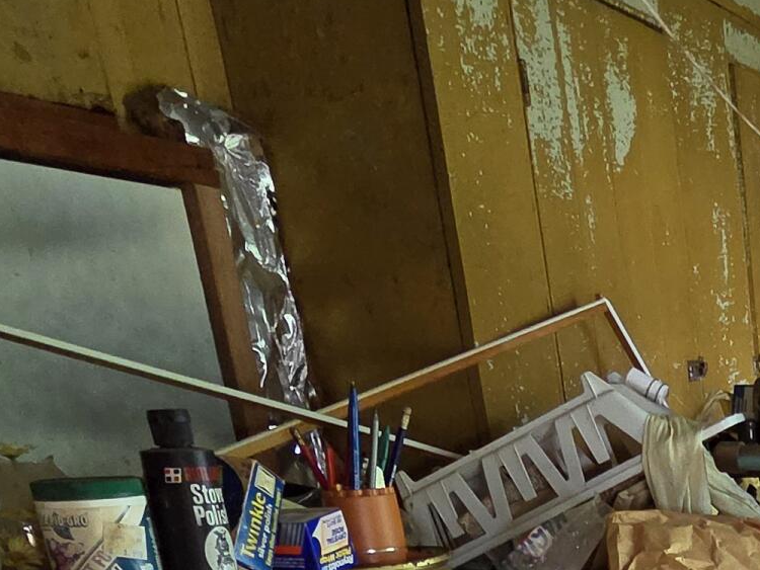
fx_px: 1142
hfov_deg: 29.7
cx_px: 981
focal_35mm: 52
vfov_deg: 22.9
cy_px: 851
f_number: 2.2
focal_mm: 2.2
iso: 250
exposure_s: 1/60
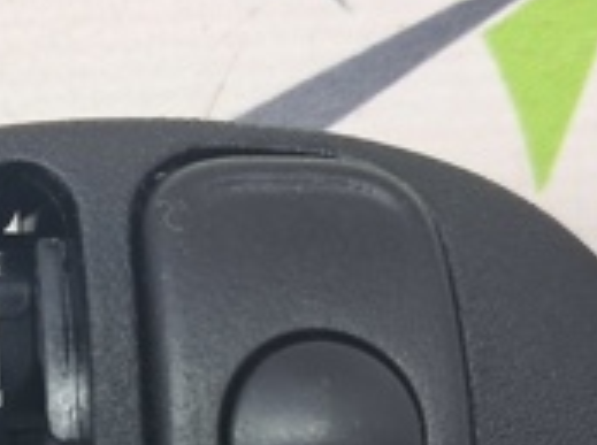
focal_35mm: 100
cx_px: -10
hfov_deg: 19.1
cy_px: 557
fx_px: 1721
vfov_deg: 14.2
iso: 50
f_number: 1.8
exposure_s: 1/50
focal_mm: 4
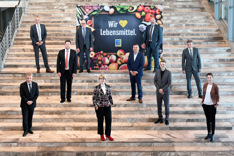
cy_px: 78
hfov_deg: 28.8
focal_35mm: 70
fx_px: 455
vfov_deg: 19.5
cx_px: 117
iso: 2500
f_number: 7.1
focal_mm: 70
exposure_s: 1/80
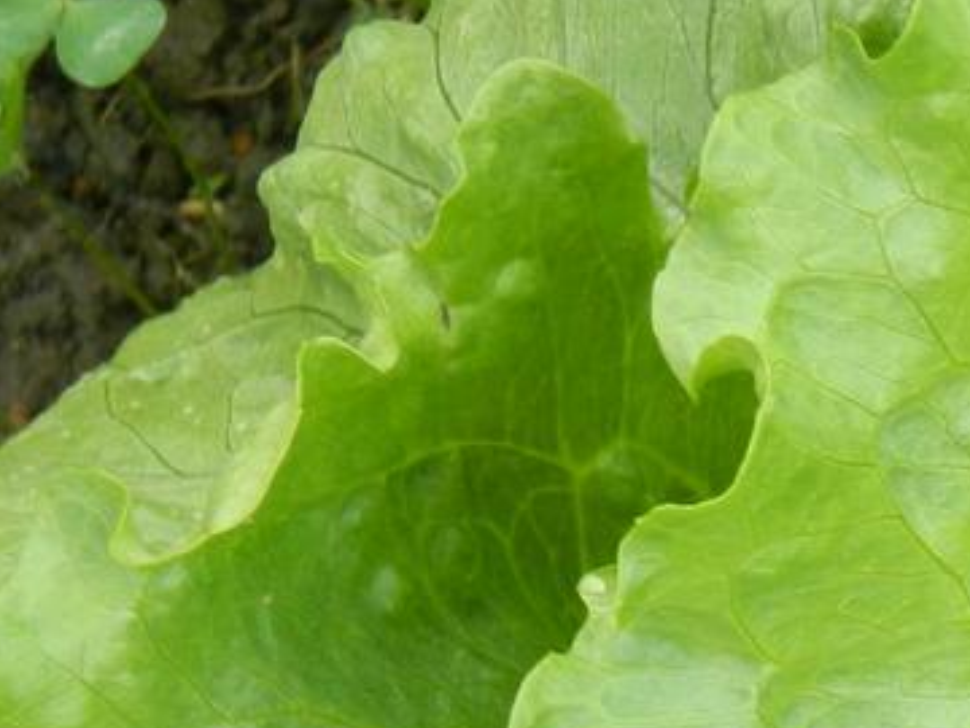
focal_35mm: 164
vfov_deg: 8.9
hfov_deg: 11.6
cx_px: 1420
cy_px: 1017
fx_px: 4596
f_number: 3.5
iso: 80
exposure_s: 1/80
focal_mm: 7.3
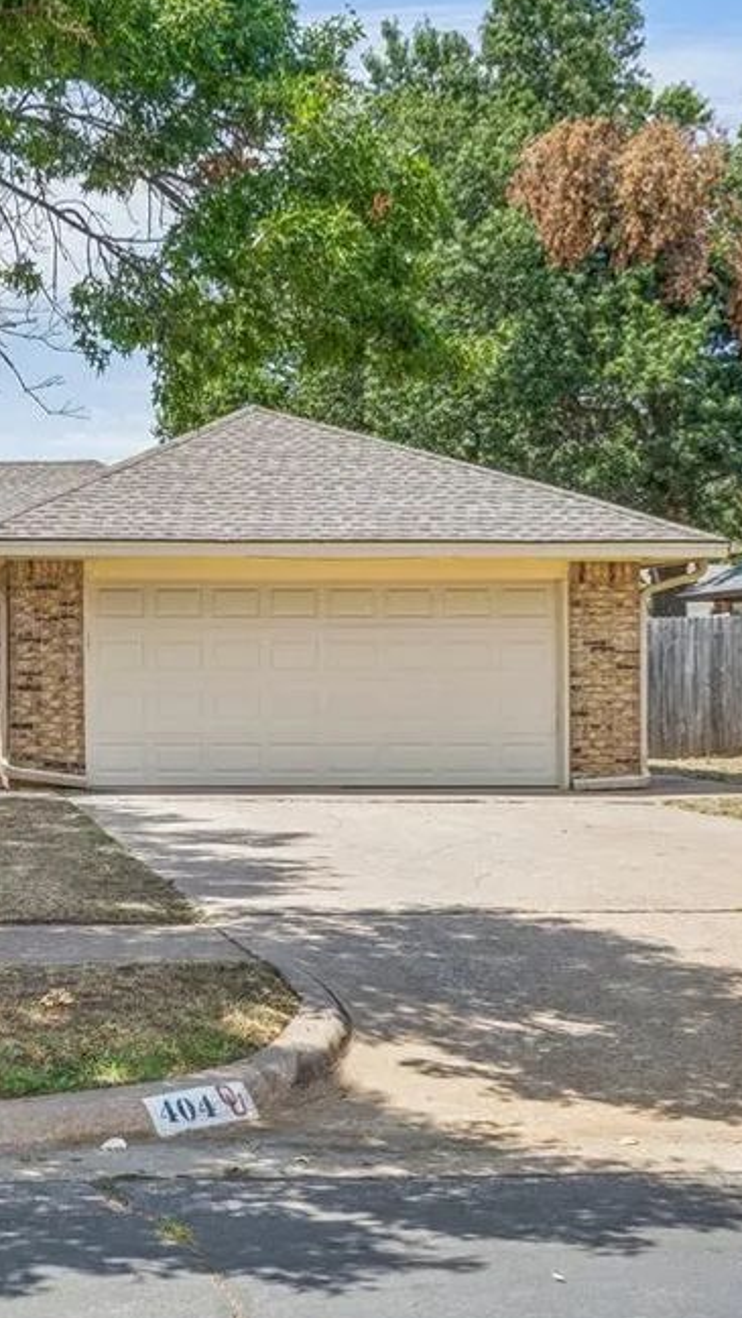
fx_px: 1692
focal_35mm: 48
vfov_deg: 42.5
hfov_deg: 22.7
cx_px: -148
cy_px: 644
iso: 200
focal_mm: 19.5
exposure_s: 1/500
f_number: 8
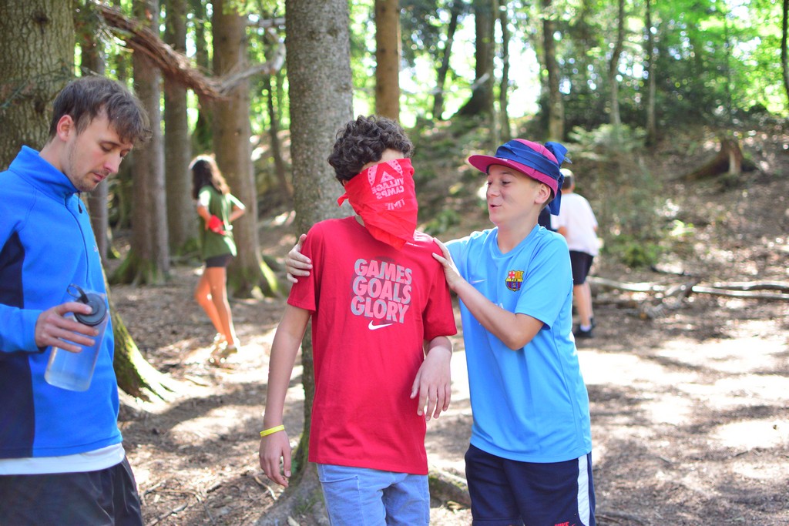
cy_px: 263
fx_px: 1151
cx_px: 394
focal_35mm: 52
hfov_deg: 37.8
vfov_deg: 25.8
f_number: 1.8
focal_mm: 35
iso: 900
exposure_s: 1/320
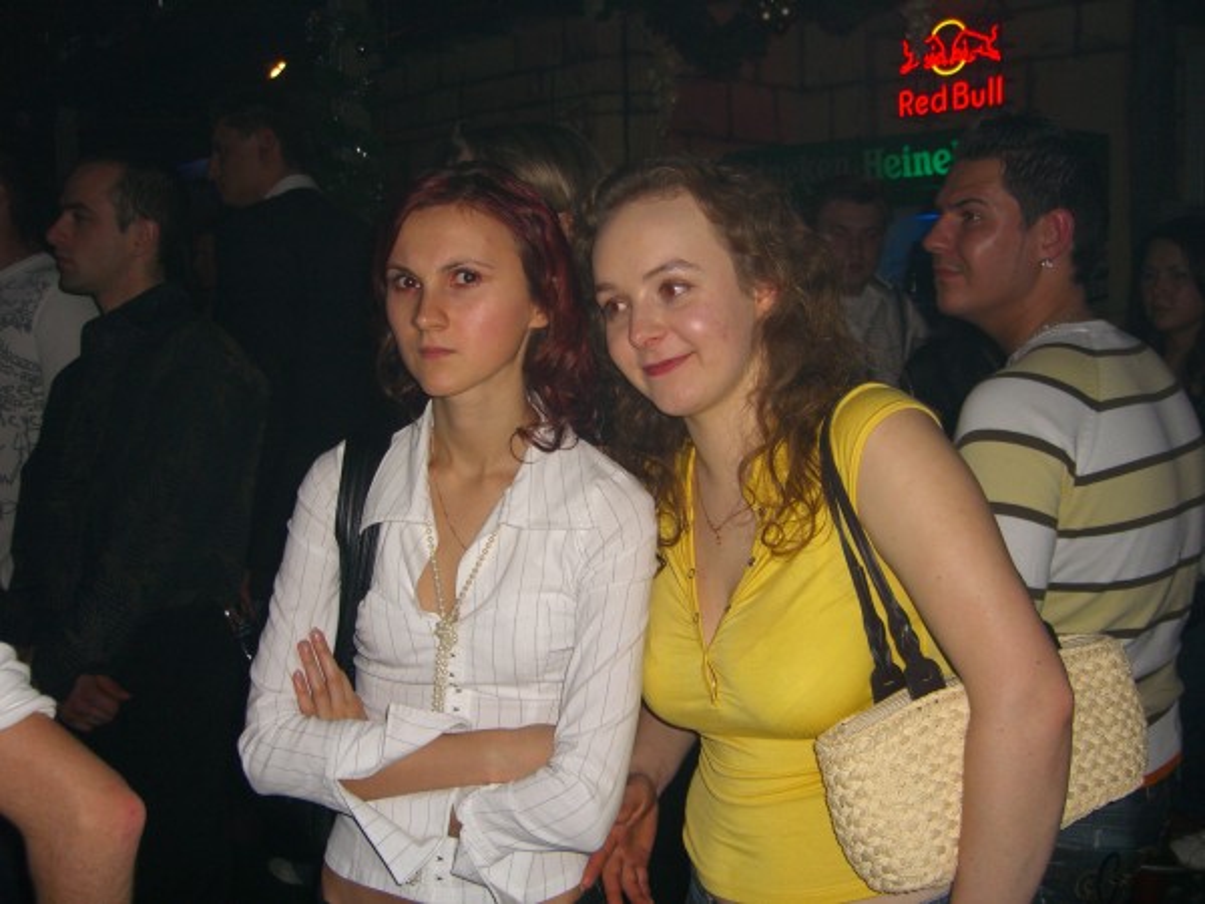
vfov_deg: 37.7
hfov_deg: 49.0
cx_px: 602
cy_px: 452
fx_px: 1323
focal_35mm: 38
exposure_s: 1/60
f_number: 2.8
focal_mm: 7.9
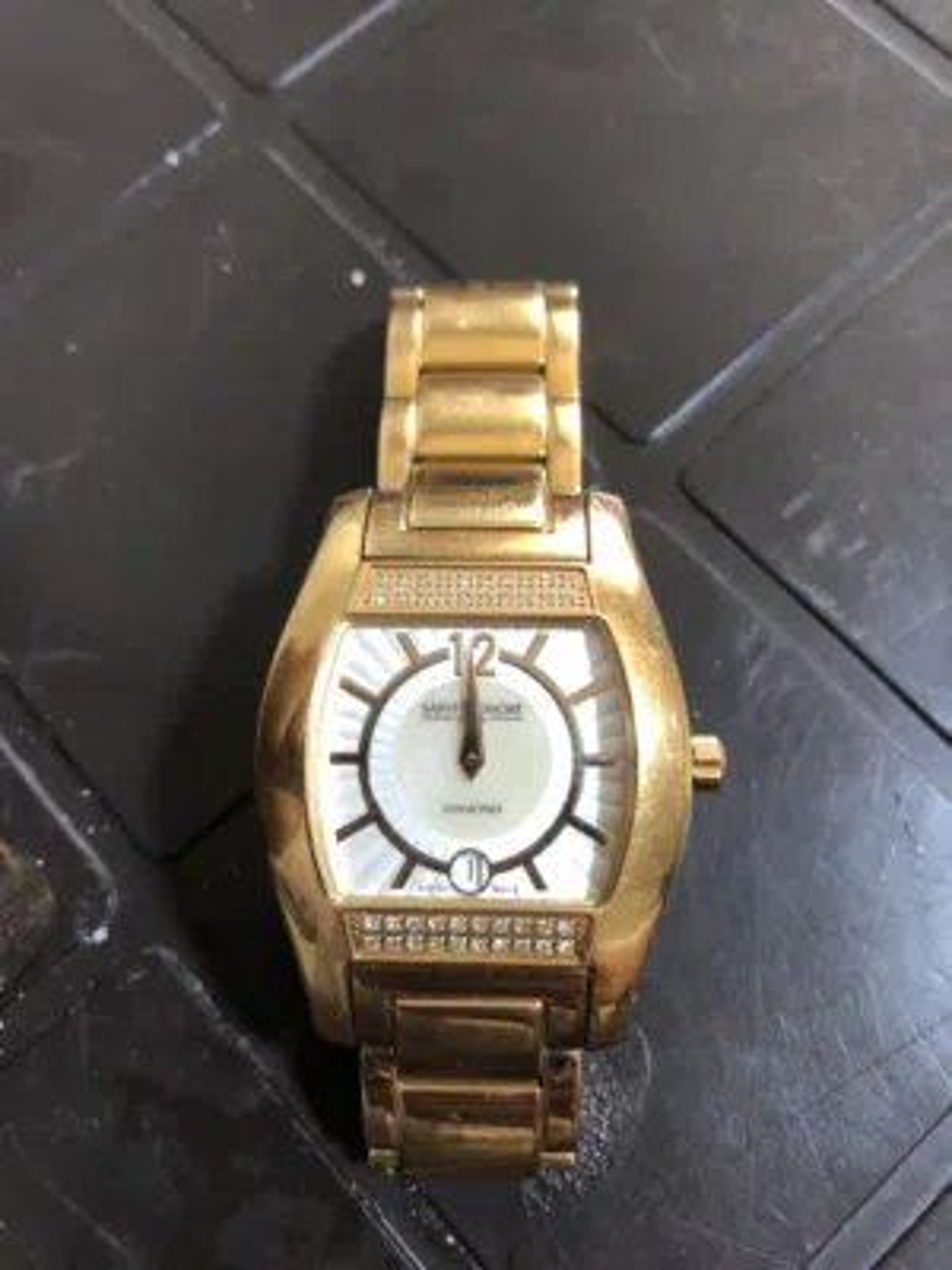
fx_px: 1027
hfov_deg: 49.7
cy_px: 635
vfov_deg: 63.4
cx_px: 476
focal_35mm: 28
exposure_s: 1/15
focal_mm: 3.99
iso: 64
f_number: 1.8
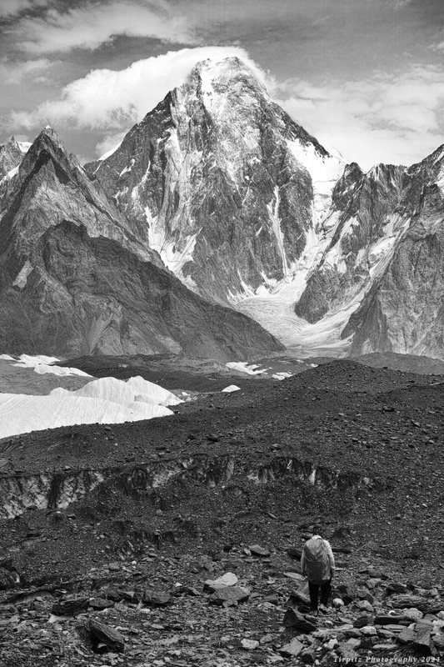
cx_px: 222
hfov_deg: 18.2
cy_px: 334
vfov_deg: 27.0
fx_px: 1388
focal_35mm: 75
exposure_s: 1/1600
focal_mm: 50
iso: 100
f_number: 5
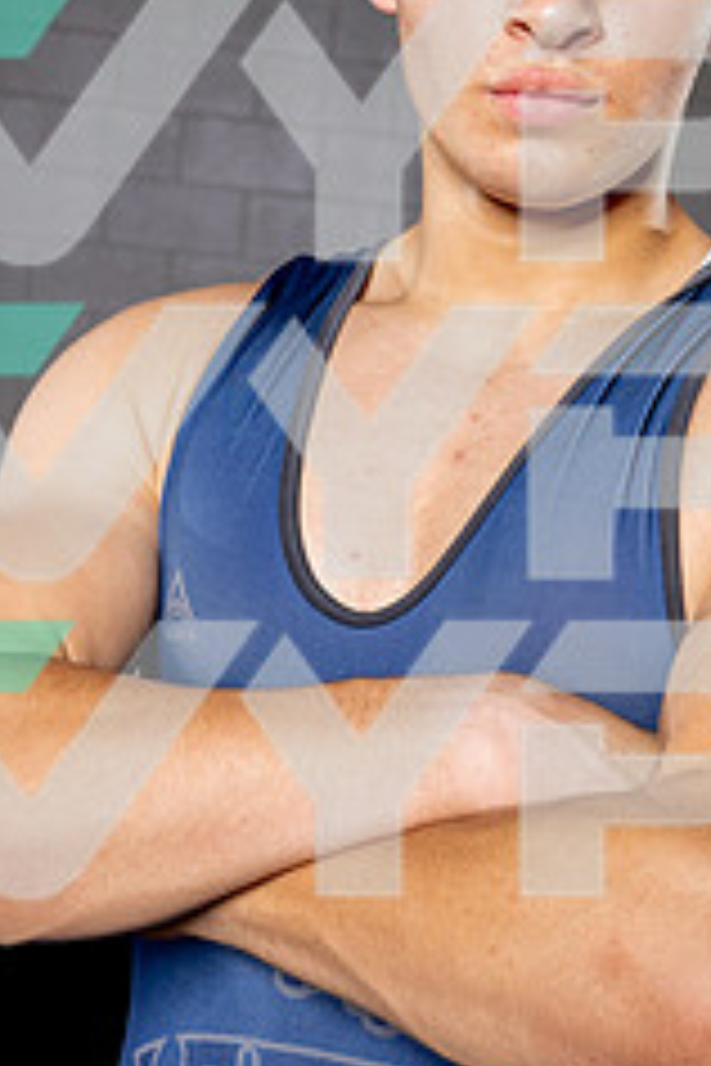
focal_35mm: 74
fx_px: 2192
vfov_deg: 27.3
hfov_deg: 18.4
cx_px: 477
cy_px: 445
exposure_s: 1/250
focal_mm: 39
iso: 320
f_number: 6.3
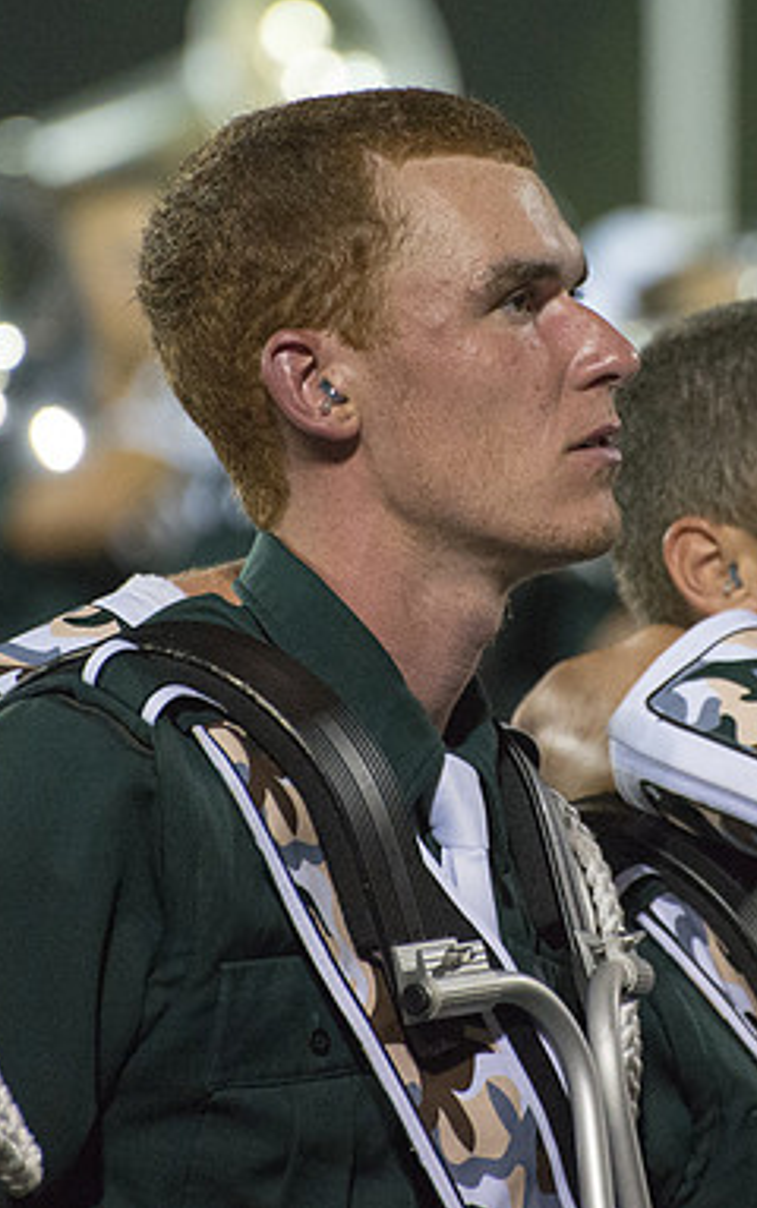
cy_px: 499
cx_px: 577
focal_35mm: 487
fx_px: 16045
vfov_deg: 4.3
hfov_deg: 2.7
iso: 8000
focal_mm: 260
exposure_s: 1/160
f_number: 5.6
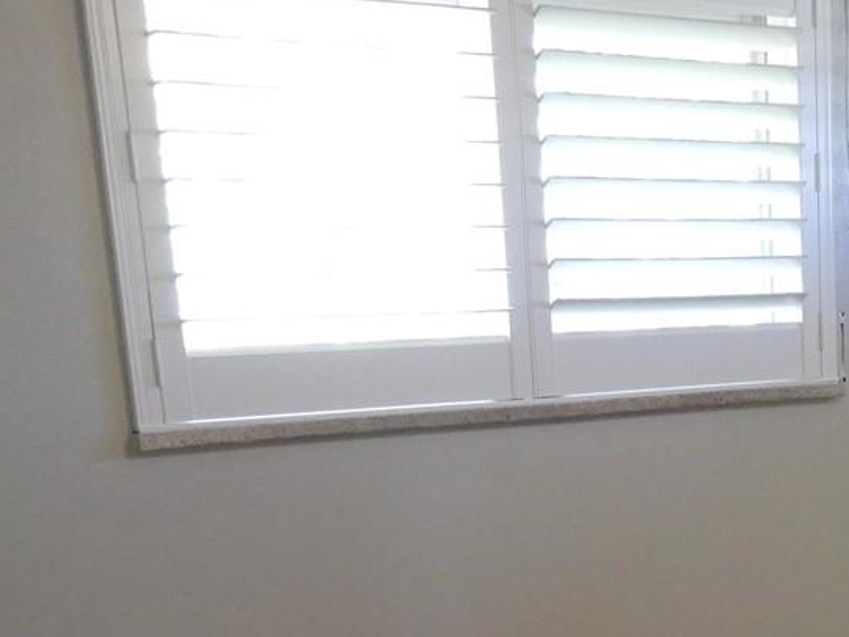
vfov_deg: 19.5
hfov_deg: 25.9
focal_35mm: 71
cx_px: 858
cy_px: 775
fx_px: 1742
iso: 400
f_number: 3.4
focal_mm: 4.3
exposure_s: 1/25
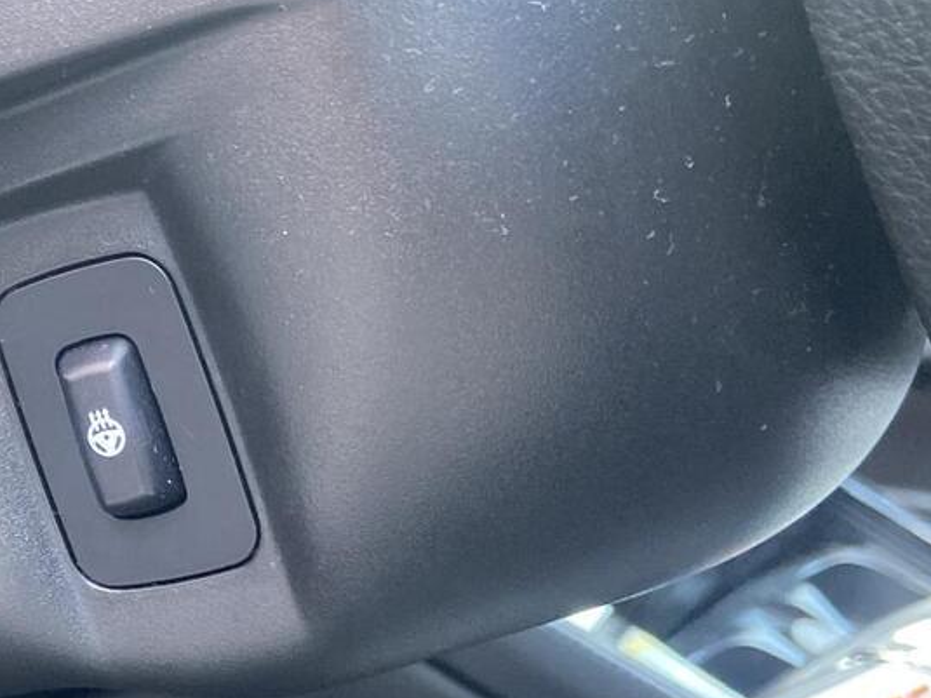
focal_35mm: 70
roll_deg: -0.5
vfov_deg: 20.9
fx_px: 1882
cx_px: 26
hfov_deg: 26.5
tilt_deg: -14.3
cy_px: 458
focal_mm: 4.25
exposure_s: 1/60
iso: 320
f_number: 1.8
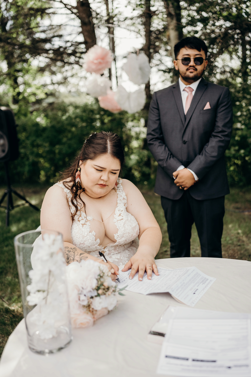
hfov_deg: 37.9
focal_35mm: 35
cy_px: 188
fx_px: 366
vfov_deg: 54.4
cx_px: 126
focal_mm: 35
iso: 160
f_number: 1.8
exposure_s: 1/1000
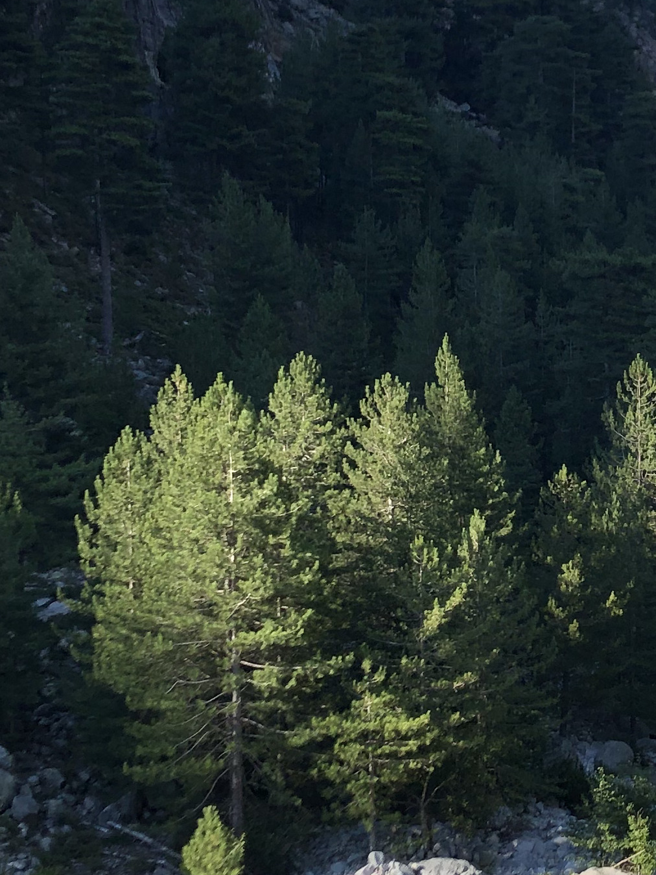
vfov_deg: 23.5
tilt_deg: -4.4
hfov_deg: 17.3
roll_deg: +1.3
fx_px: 2097
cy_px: 392
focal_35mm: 83
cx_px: 682
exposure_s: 1/774
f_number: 1.8
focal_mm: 4
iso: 20
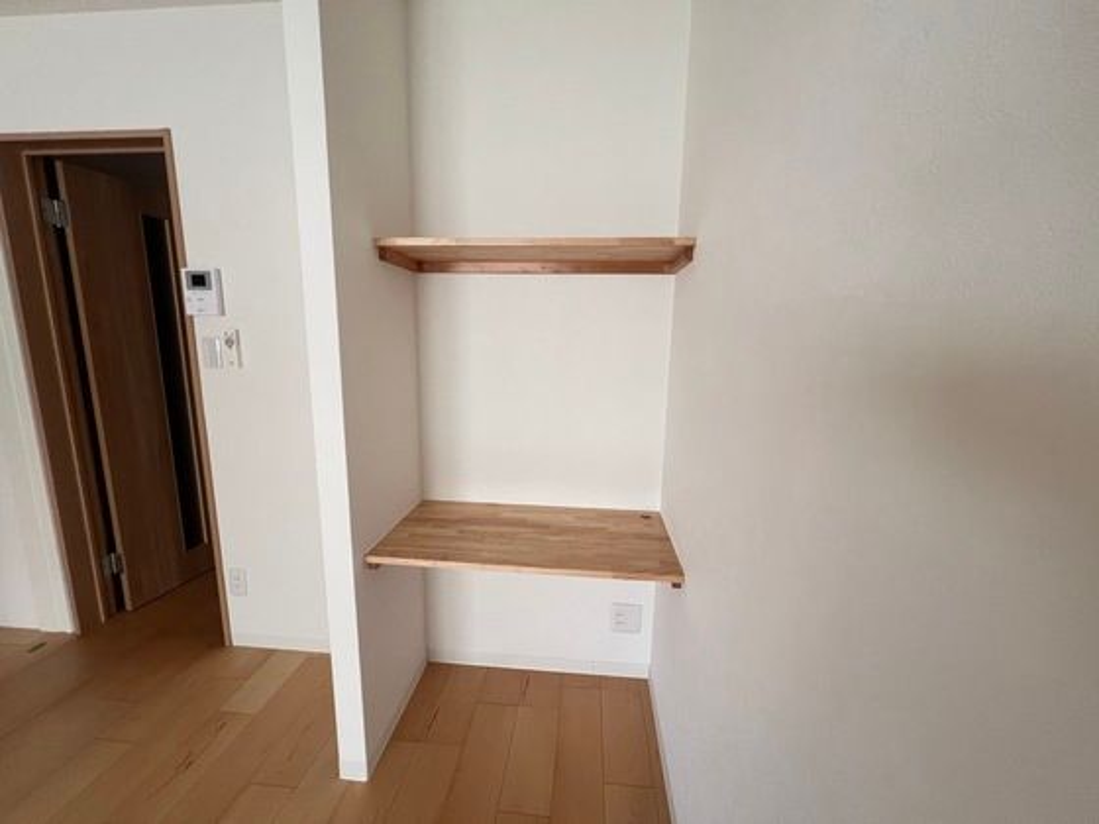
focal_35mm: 13
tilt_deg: -10.1
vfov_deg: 89.9
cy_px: 412
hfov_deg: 106.2
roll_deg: -0.5
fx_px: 413
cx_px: 550
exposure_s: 1/79
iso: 250
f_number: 1.8
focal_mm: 1.57
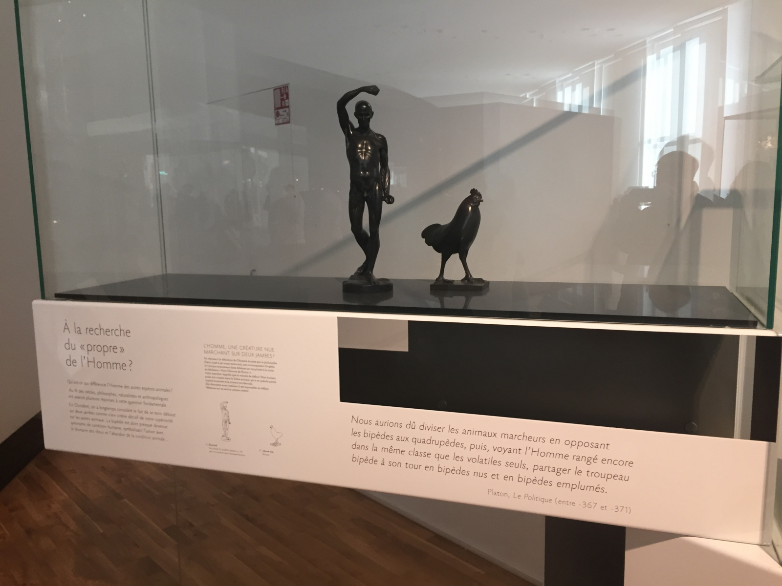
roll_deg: +0.7
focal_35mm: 29
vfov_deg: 48.2
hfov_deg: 61.7
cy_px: 293
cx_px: 391
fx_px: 655
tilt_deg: -7.4
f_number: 2.2
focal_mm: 4.15
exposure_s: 1/33
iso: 125
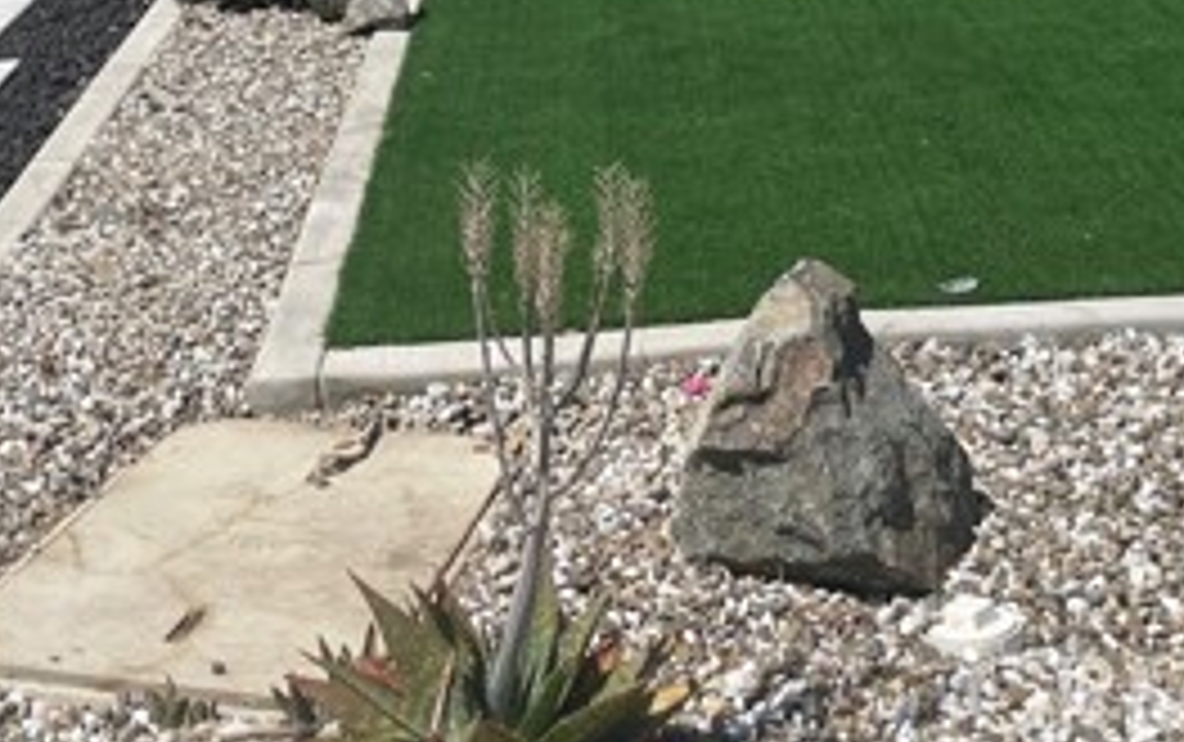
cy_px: -319
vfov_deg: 17.7
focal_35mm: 67
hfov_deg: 30.3
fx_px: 2164
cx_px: 383
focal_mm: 4.2
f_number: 1.6
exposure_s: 1/4651
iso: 32
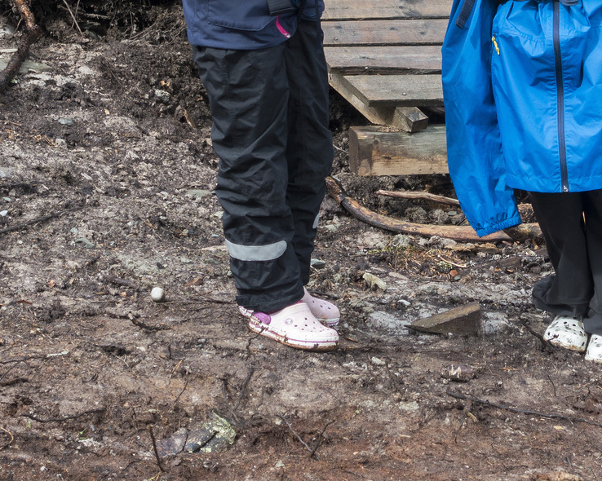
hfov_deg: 13.3
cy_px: -27
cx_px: 383
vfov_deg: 10.5
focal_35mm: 145
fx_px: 2583
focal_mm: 21.01
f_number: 4
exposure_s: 1/250
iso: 125
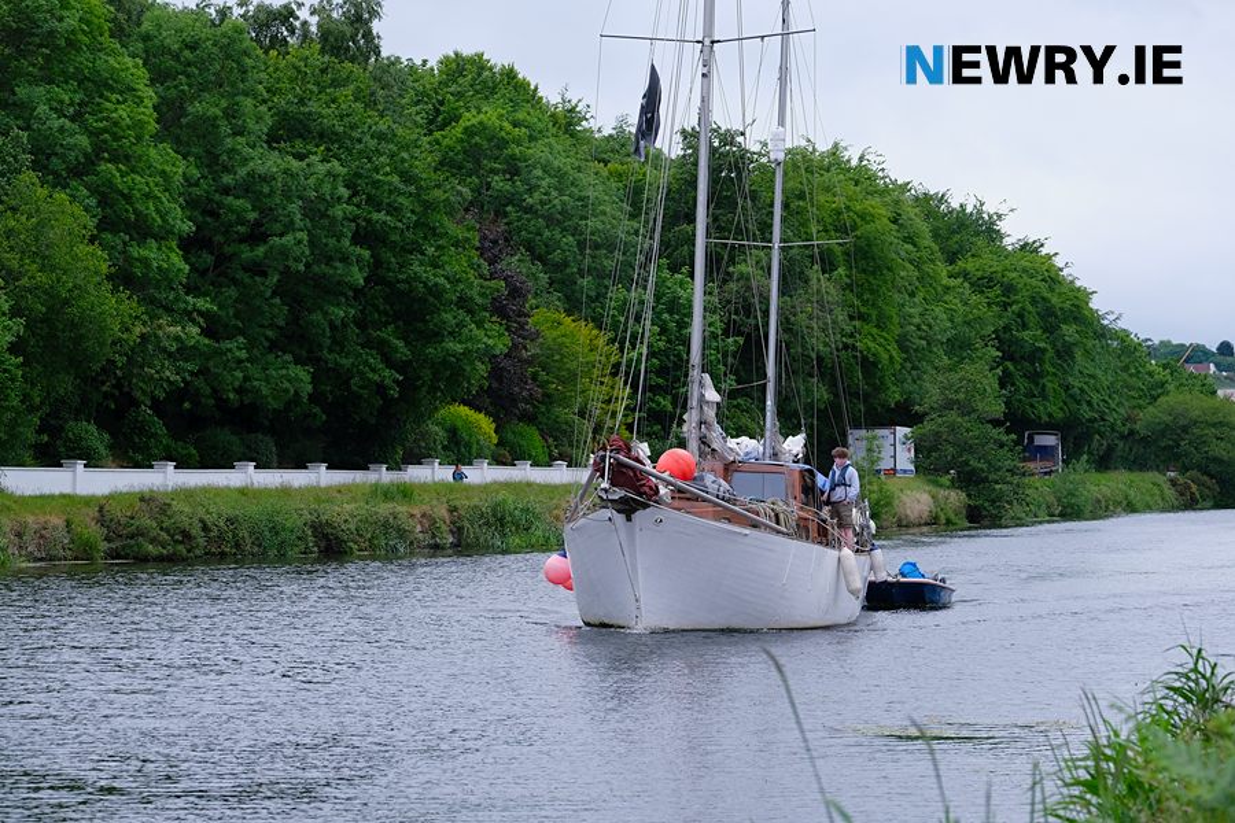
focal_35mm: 121
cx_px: 618
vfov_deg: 11.3
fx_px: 4151
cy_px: 412
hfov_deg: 16.9
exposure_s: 1/480
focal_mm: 80.4
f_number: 5
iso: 800
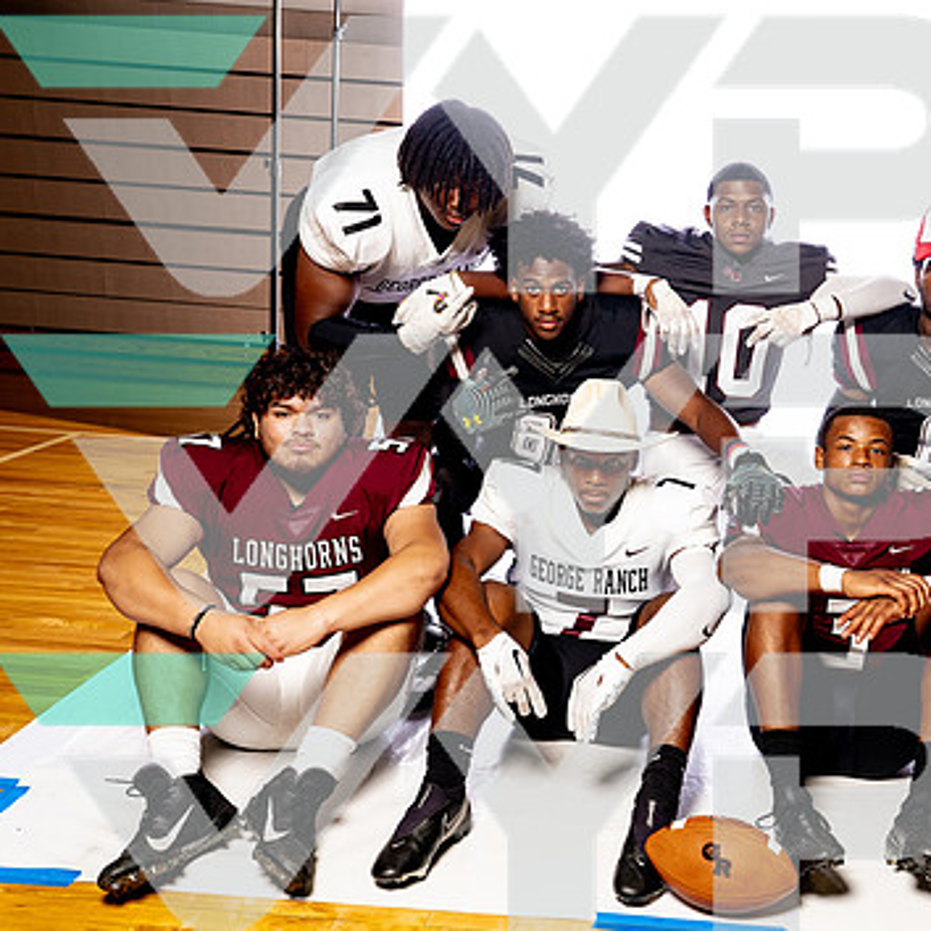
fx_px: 1187
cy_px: 475
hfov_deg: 41.8
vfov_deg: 42.8
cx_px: 671
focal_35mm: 39
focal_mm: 28
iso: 250
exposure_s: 1/250
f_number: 7.1
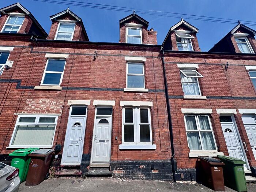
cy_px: 96
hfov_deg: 102.1
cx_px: 128
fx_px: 104
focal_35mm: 14
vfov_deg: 85.7
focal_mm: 2.22
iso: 50
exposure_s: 1/3106
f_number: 2.2
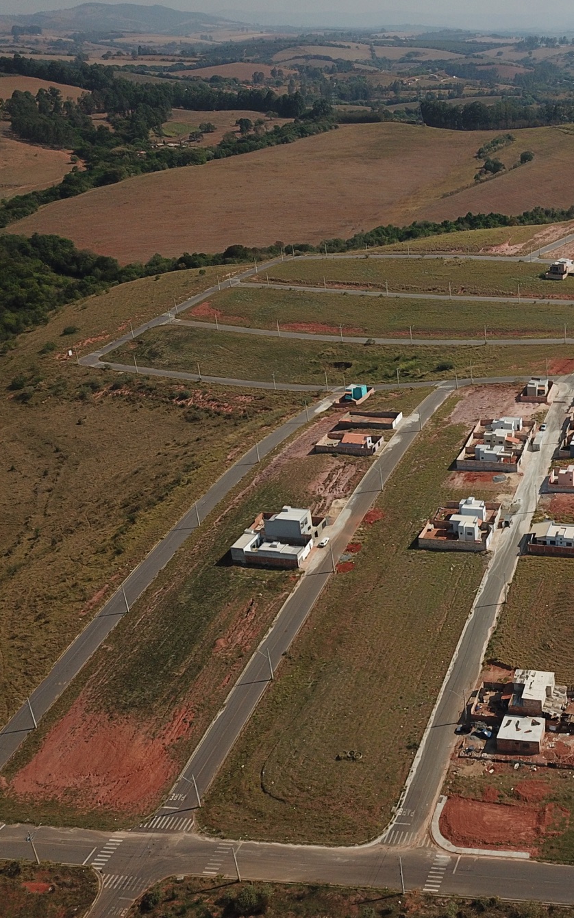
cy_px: 457
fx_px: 926
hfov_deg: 31.3
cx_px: 600
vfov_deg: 52.8
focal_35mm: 37
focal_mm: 4.73
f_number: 2.2
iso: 100
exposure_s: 1/2660
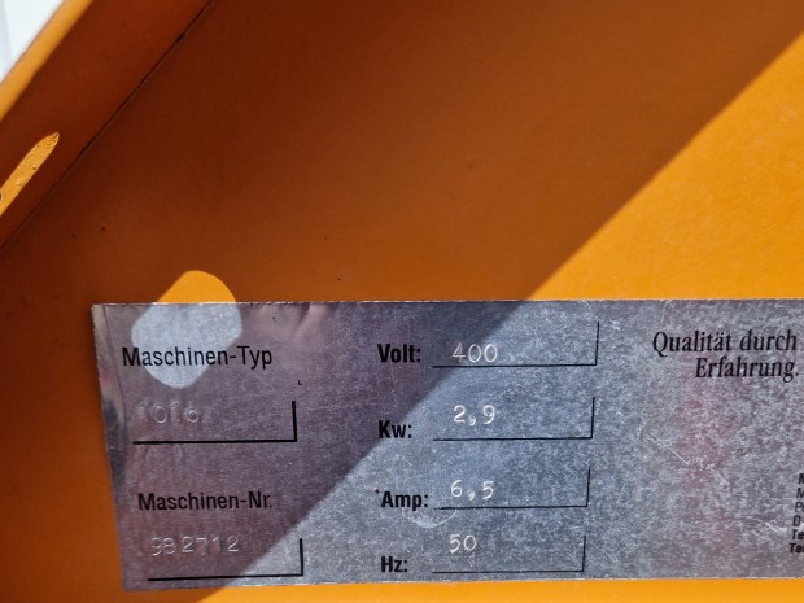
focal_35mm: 38
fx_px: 883
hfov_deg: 49.0
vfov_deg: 36.3
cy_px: 493
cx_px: 418
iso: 50
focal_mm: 5.4
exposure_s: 1/1716
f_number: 1.8
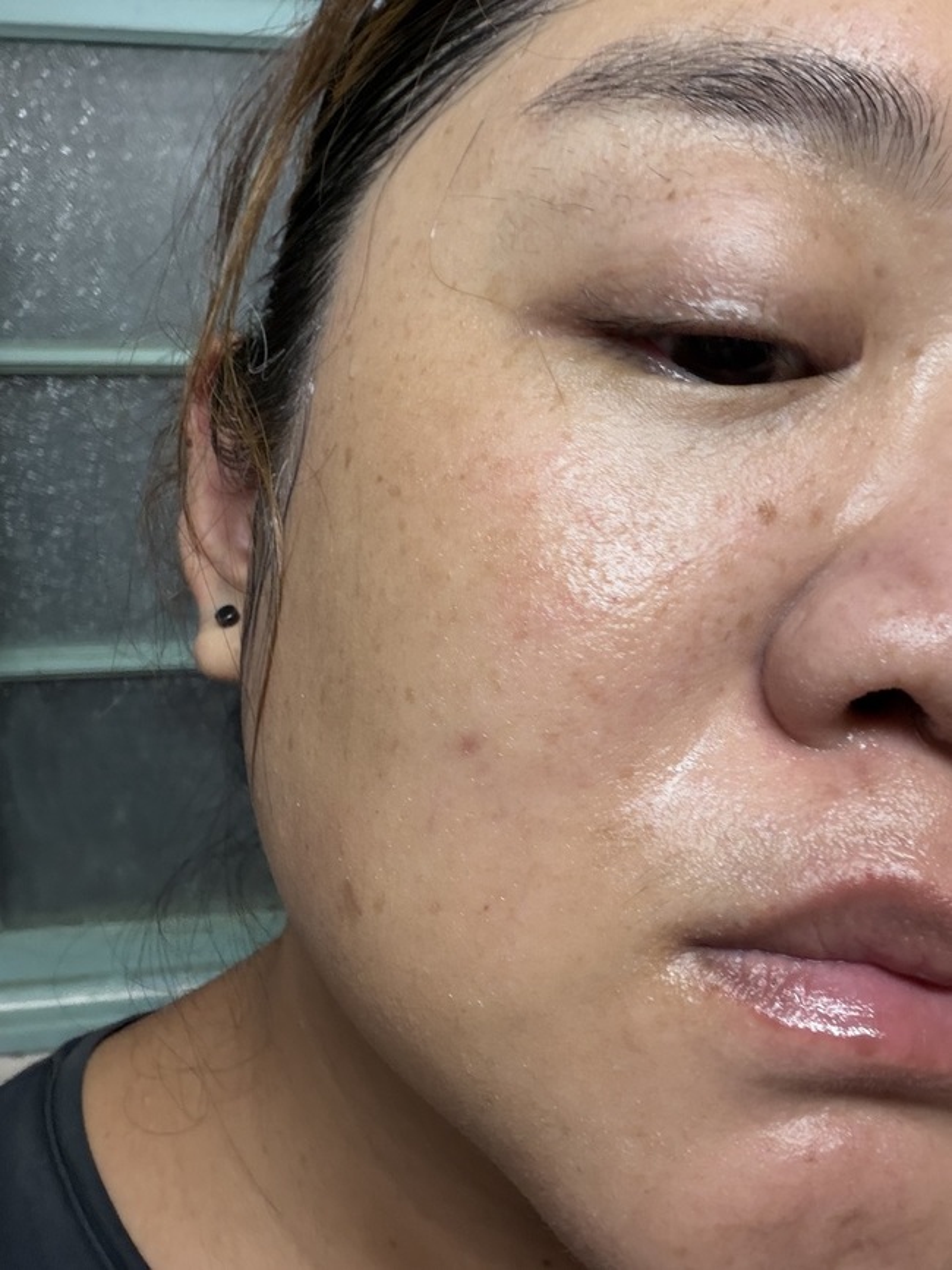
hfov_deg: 46.8
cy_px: 635
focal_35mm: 30
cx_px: 476
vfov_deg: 60.0
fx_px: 1100
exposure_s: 1/40
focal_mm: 2.71
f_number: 1.9
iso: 250
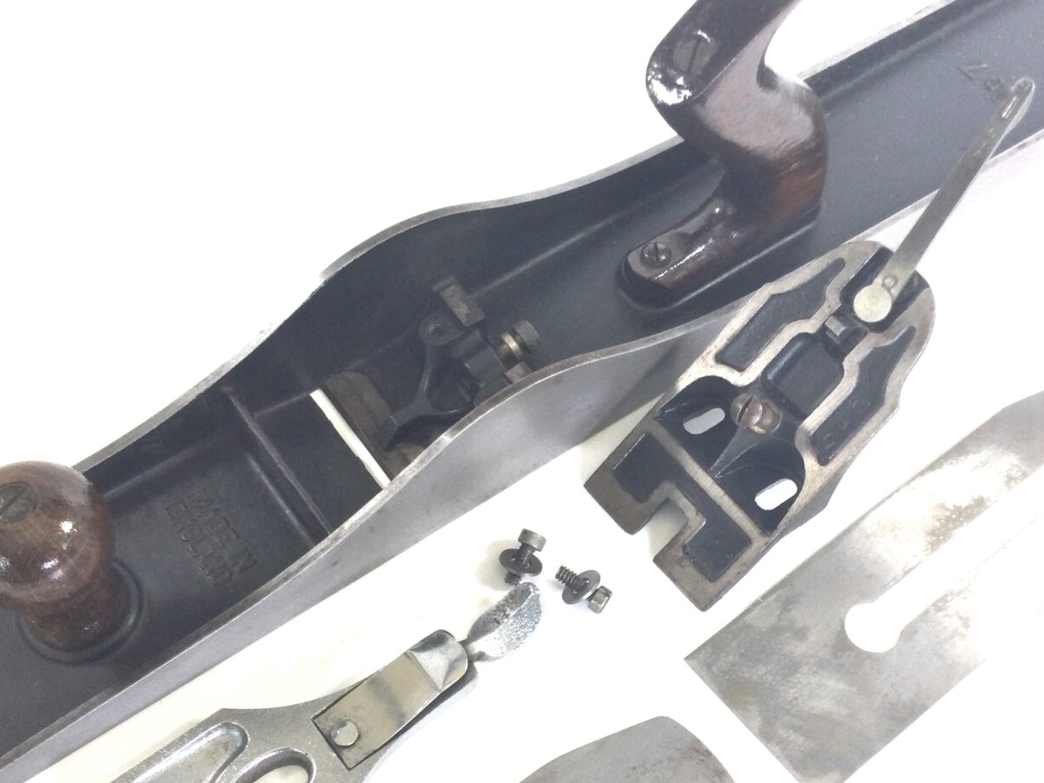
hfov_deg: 38.9
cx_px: 567
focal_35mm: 49
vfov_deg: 29.6
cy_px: 484
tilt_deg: -61.3
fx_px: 1478
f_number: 2.4
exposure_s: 1/109
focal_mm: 3.3
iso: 25
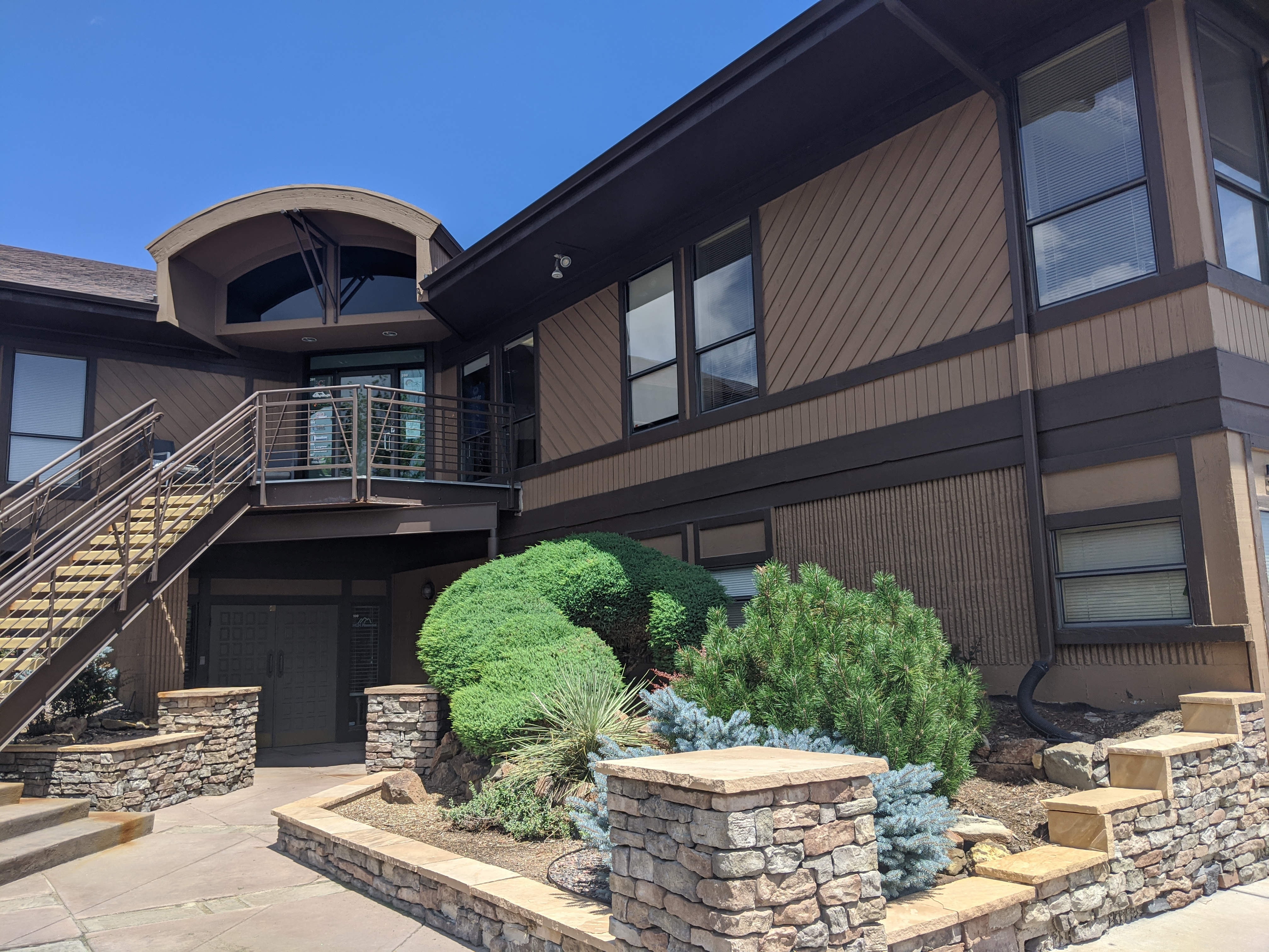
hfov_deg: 65.3
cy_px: 476
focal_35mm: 27
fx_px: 990
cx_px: 634
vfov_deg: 51.4
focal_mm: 4.44
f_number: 1.8
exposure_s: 1/2347
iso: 49
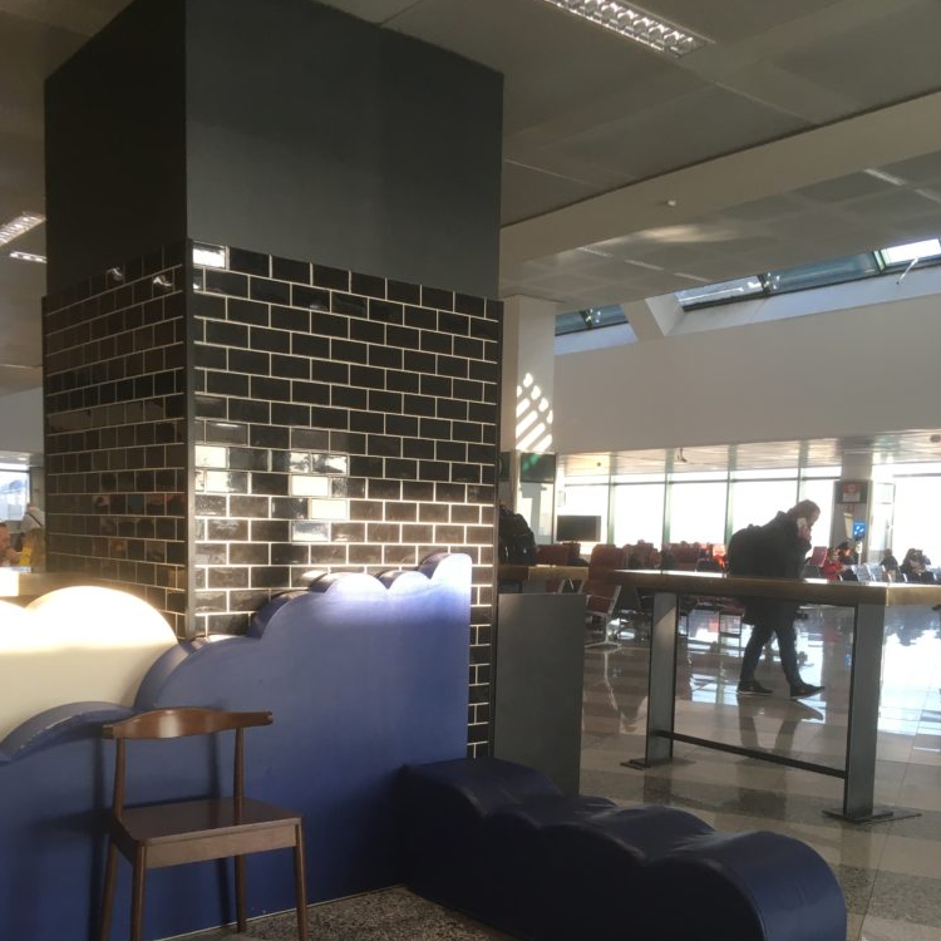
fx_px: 1076
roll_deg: -1.2
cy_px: 636
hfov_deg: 47.2
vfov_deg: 46.4
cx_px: 463
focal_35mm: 35
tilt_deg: -7.8
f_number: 2.2
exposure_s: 1/33
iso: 32
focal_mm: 4.15
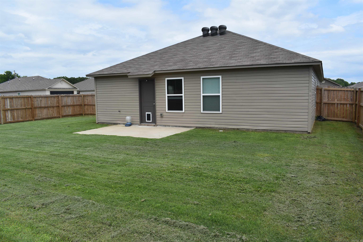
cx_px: 182
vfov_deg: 47.9
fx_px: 272
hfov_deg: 67.4
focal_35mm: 27
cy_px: 121
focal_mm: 18
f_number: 8
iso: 100
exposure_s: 1/250
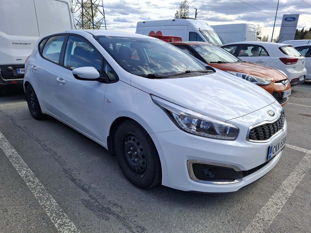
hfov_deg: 73.9
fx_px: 207
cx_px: 156
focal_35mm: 23
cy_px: 116
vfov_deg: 58.9
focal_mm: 5.54
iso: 50
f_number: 1.8
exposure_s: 1/1337
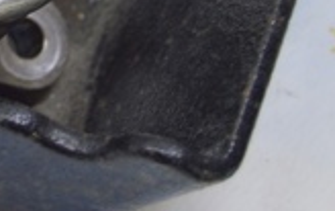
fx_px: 2066
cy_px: -106
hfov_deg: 9.1
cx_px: -82
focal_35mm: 226
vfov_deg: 5.8
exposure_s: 1/20
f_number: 5.6
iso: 400
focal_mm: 38
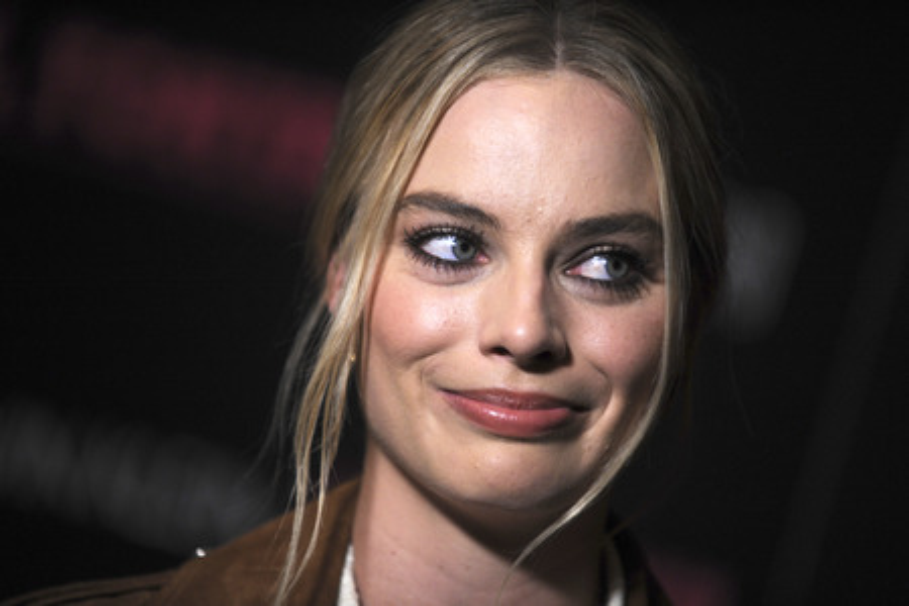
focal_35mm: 200
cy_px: 303
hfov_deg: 10.3
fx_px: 5050
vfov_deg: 6.9
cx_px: 454
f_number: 2.8
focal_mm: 200
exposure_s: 1/200
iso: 1600
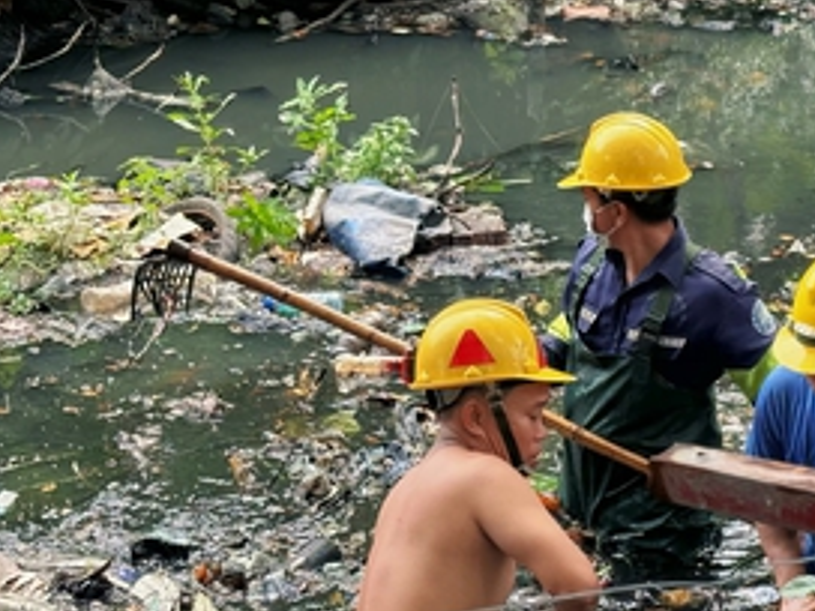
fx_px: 2660
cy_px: 383
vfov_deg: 13.1
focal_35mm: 113
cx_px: 578
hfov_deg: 17.3
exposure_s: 1/172
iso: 64
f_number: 1.78
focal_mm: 6.86
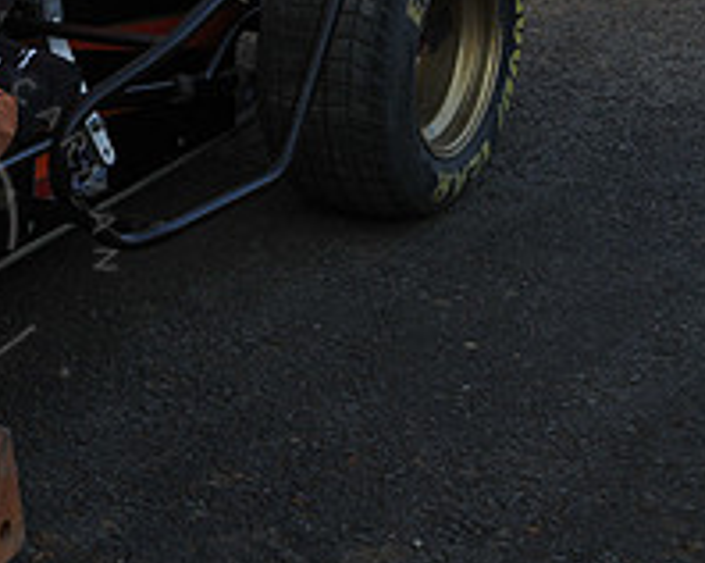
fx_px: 2064
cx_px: -100
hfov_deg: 18.5
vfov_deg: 15.1
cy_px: -73
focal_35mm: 99
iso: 320
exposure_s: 1/250
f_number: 8
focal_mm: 24
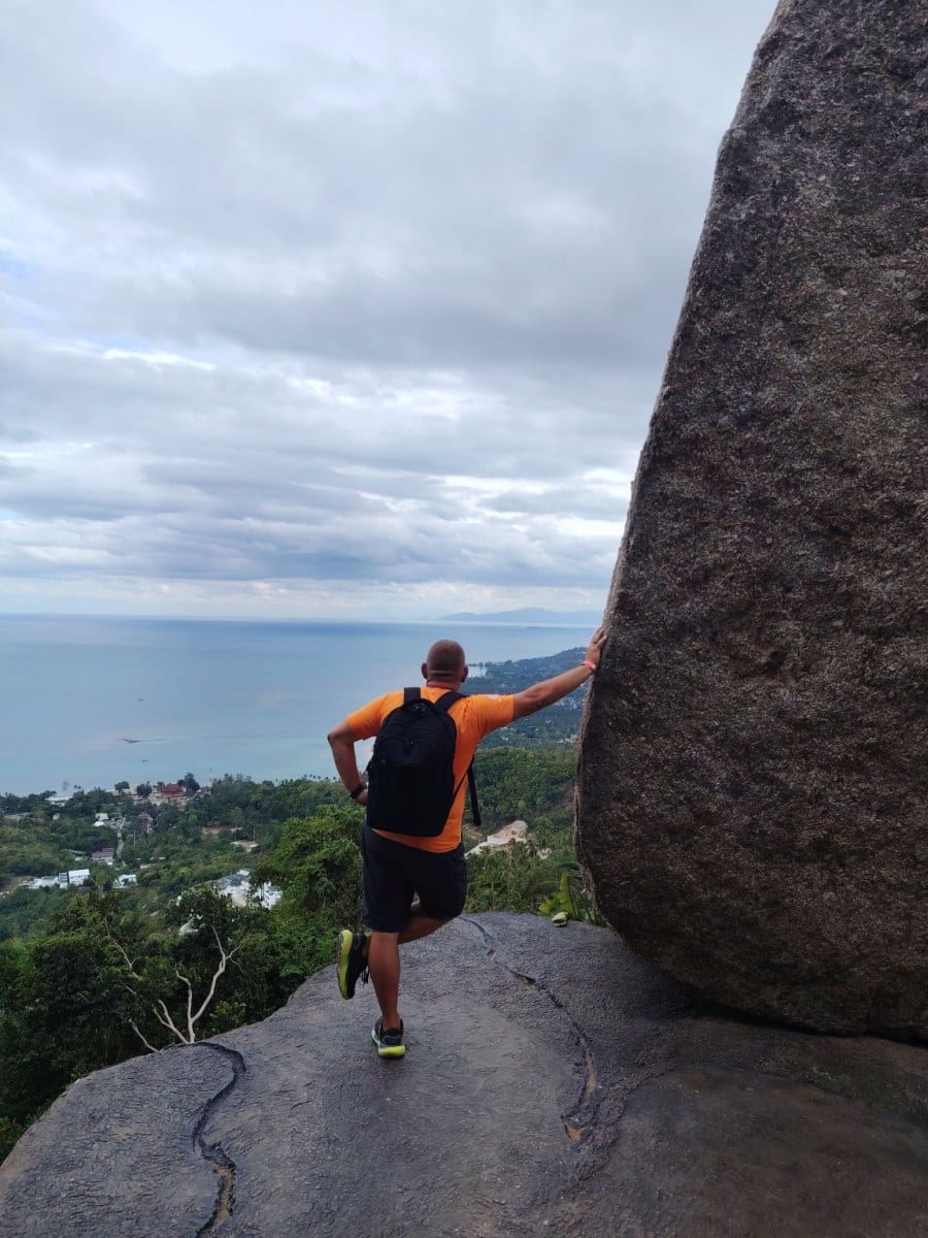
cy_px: 619
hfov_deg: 56.8
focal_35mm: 24
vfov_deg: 71.6
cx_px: 464
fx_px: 858
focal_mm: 5.25
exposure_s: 1/662
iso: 100
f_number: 1.75
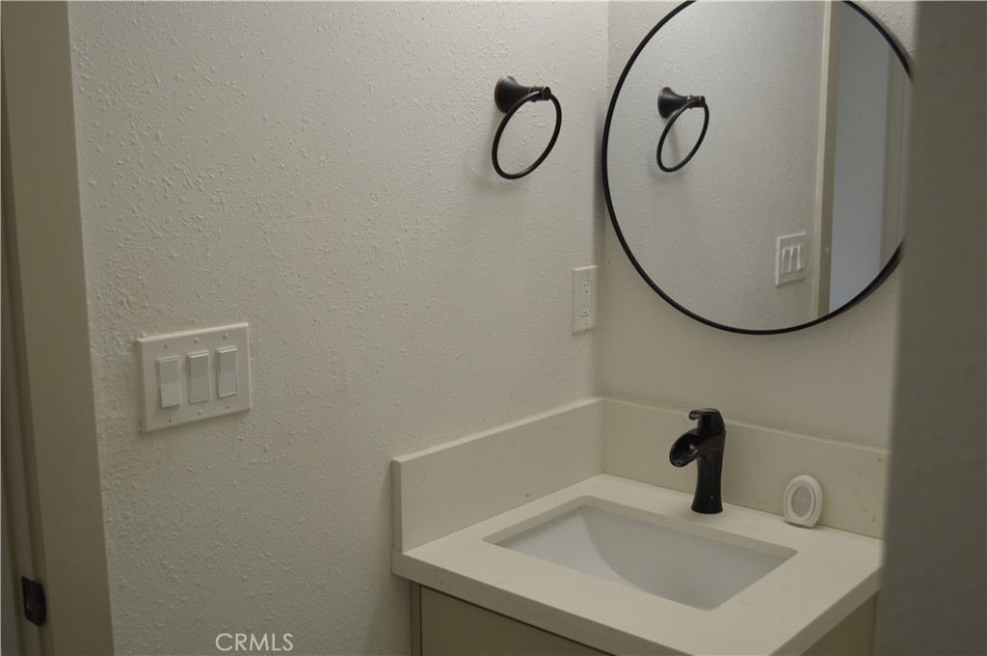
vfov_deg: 34.1
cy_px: 328
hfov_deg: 49.6
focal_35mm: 39
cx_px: 494
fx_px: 1068
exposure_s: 1/60
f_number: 4.2
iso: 400
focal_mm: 26
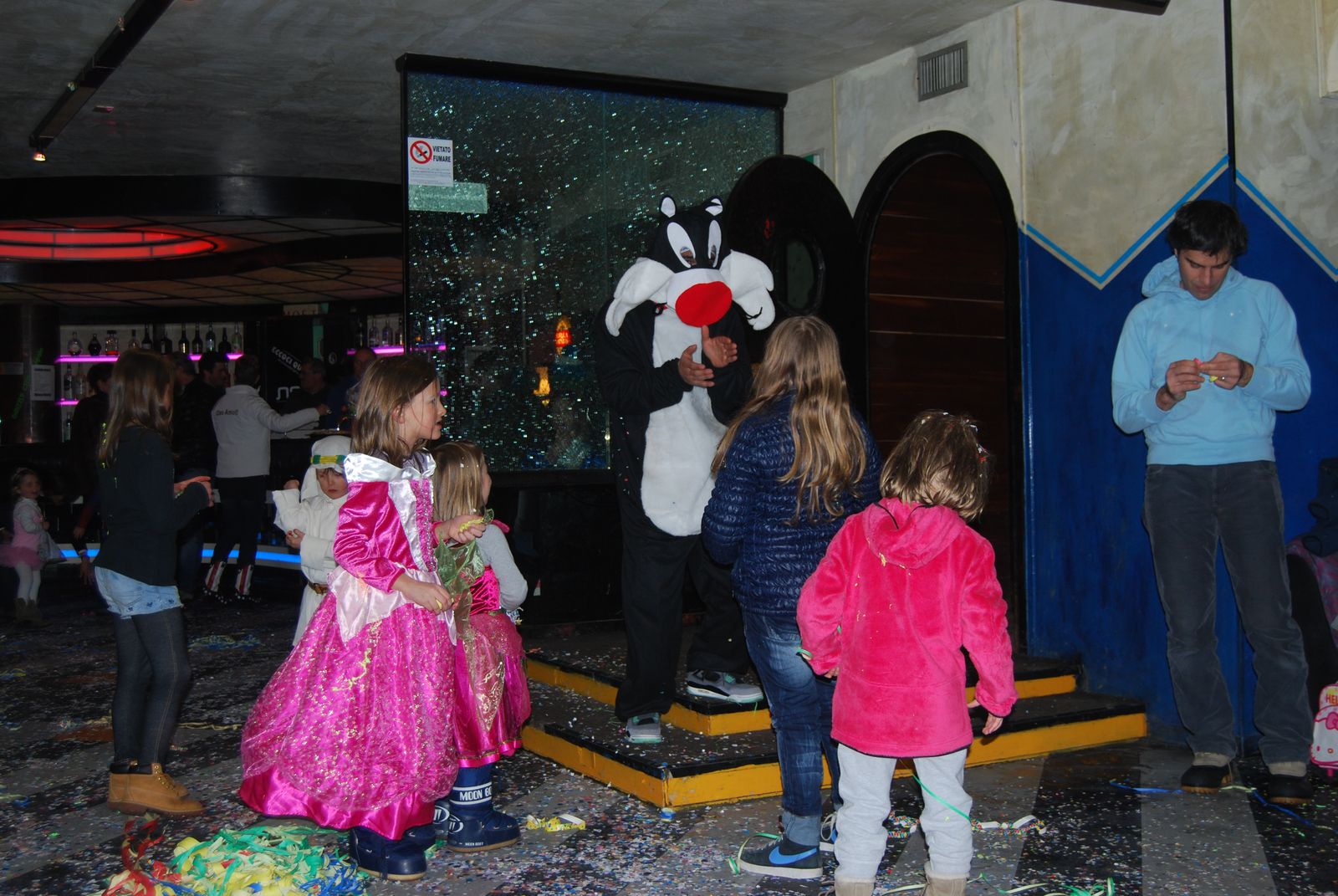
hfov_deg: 46.3
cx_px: 669
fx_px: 1563
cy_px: 448
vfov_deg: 32.0
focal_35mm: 42
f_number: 4.2
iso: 220
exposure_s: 1/60
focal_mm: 28
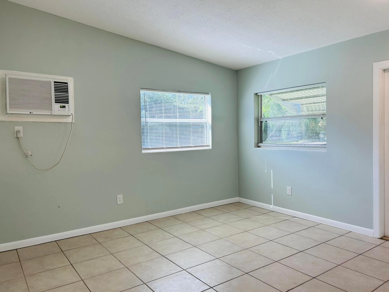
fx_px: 292
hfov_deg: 67.3
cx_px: 194
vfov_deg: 53.1
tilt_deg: -1.6
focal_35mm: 26
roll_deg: +1.5
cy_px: 146
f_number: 1.5
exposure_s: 1/154
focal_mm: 5.7
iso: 50
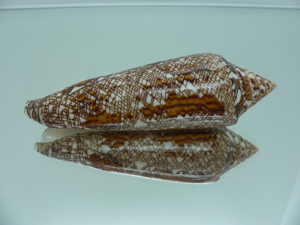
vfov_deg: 38.6
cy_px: 106
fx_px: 321
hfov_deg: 50.1
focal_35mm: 37
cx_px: 149
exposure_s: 1/60
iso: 80
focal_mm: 4.6
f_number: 2.8
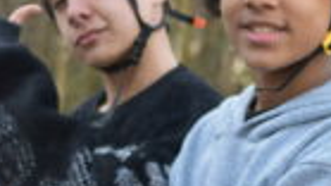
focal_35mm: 198
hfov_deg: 10.9
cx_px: 119
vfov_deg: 6.1
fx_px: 1736
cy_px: 64
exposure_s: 1/400
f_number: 2.8
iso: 400
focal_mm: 35
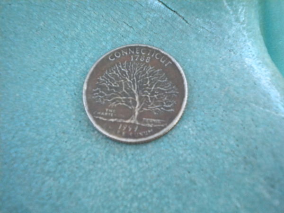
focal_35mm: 52
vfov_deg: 28.0
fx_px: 427
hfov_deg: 36.8
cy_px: 106
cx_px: 142
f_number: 3.9
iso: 400
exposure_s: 1/166
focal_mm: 9.3
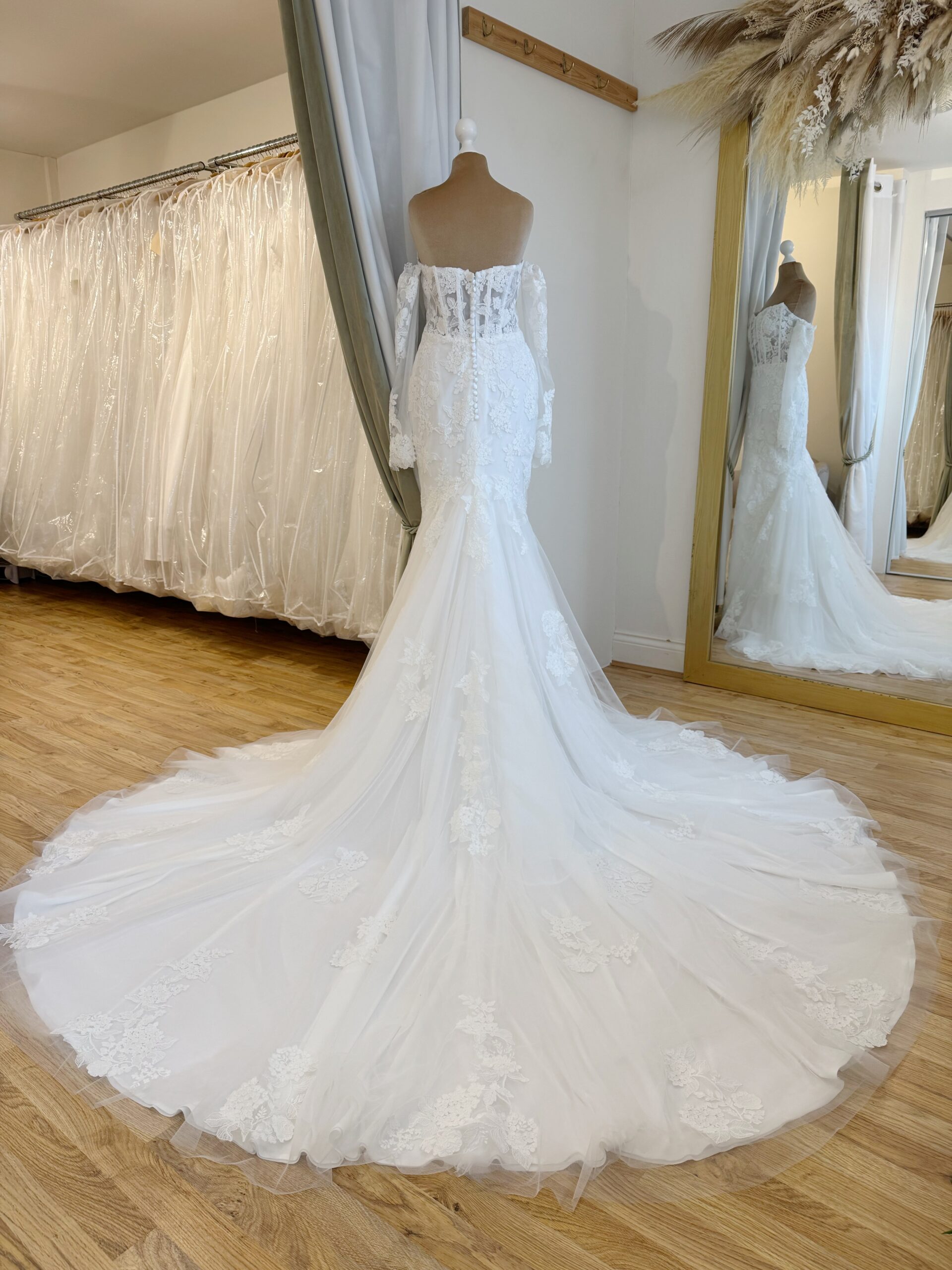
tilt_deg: -14.2
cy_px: 635
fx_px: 880
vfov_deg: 71.6
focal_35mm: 24
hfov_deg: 56.8
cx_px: 476
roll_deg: +1.1
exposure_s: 1/100
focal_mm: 6.76
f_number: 1.78
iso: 100
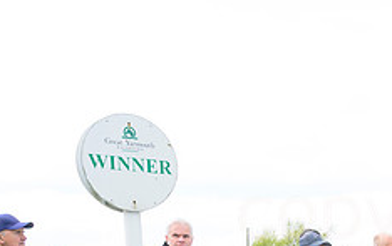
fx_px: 1027
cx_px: 553
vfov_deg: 12.8
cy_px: 389
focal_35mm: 96
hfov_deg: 19.4
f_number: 6.3
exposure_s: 1/250
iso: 400
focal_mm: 27
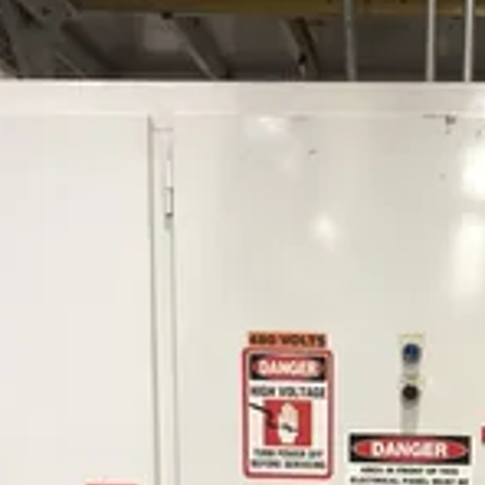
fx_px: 1062
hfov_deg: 25.2
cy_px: 541
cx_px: 403
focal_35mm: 67
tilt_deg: -6.8
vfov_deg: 24.0
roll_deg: -1.7
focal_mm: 3.99
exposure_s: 1/15
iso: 40
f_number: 1.8
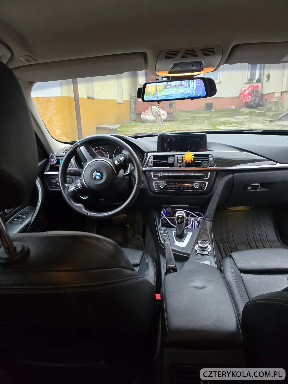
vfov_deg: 73.9
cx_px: 144
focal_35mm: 23
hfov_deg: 58.9
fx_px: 255
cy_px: 192
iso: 500
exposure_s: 1/120
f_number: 1.7
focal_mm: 6.3
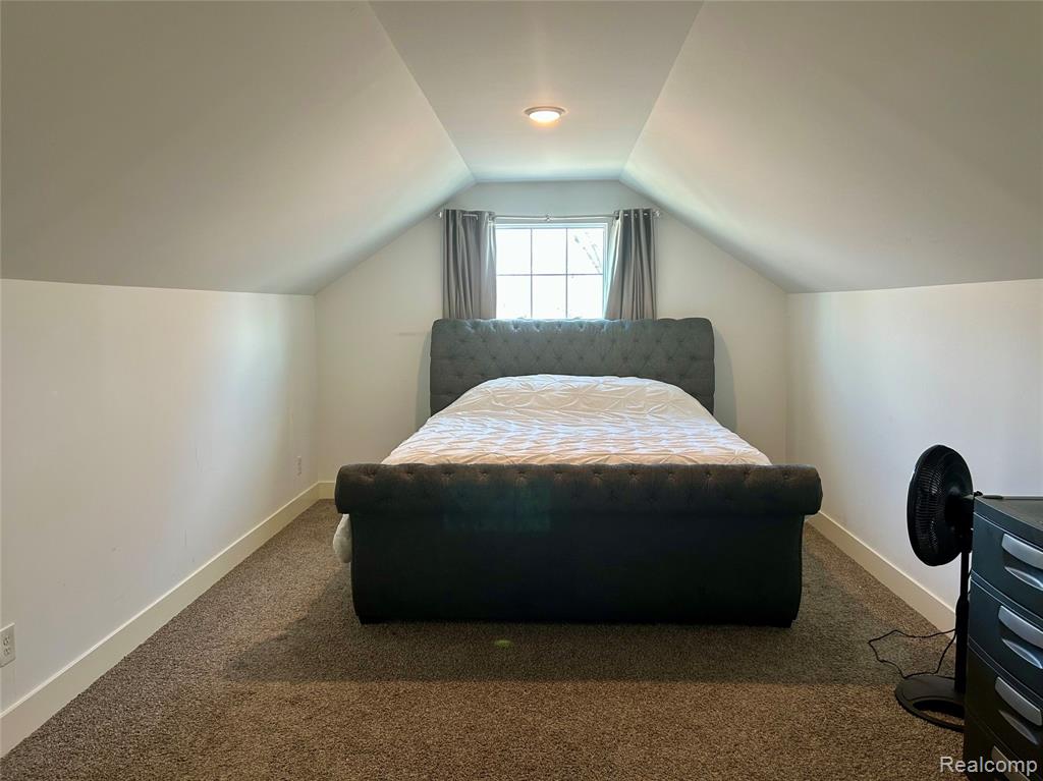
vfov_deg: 53.0
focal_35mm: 26
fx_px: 783
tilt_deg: -5.0
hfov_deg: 67.3
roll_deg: +0.7
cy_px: 390
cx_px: 522
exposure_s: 1/60
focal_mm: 5.7
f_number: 1.5
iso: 100
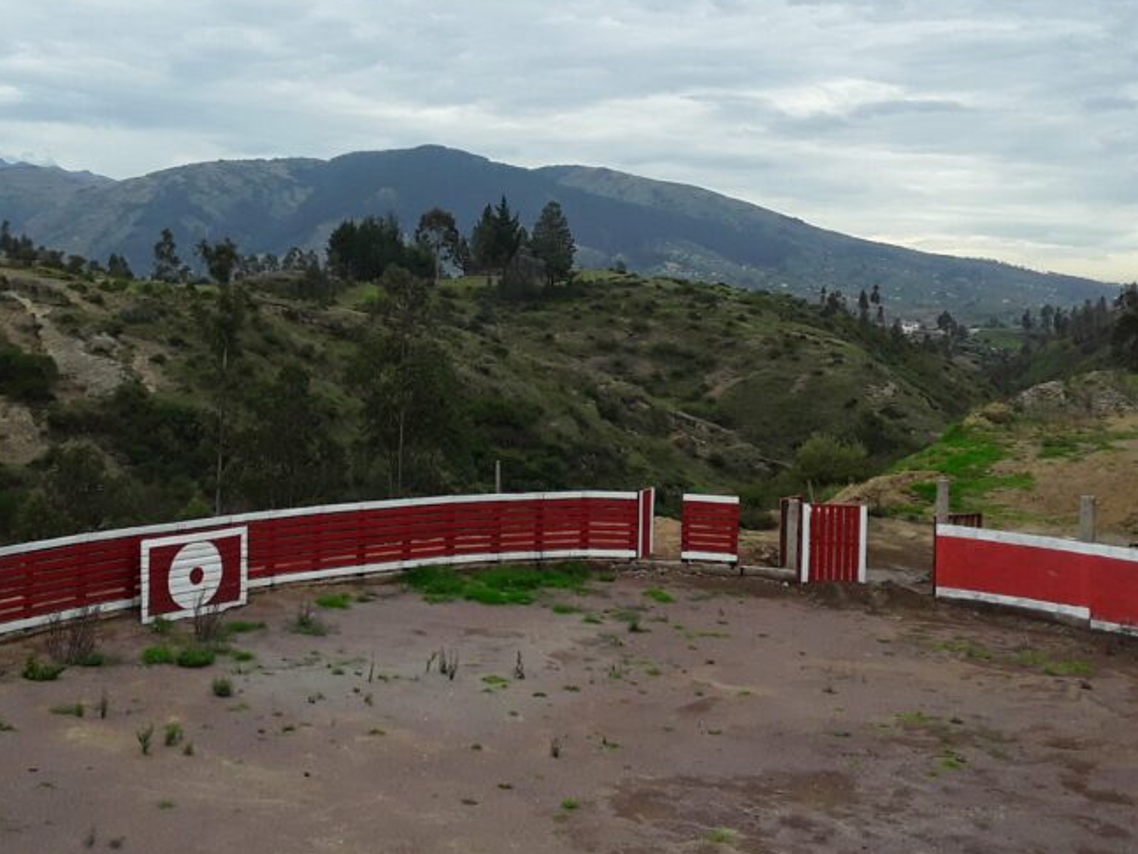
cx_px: 469
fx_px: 1611
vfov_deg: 29.5
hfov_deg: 38.8
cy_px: 285
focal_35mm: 49
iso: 40
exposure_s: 1/752
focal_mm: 3.3
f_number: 2.2
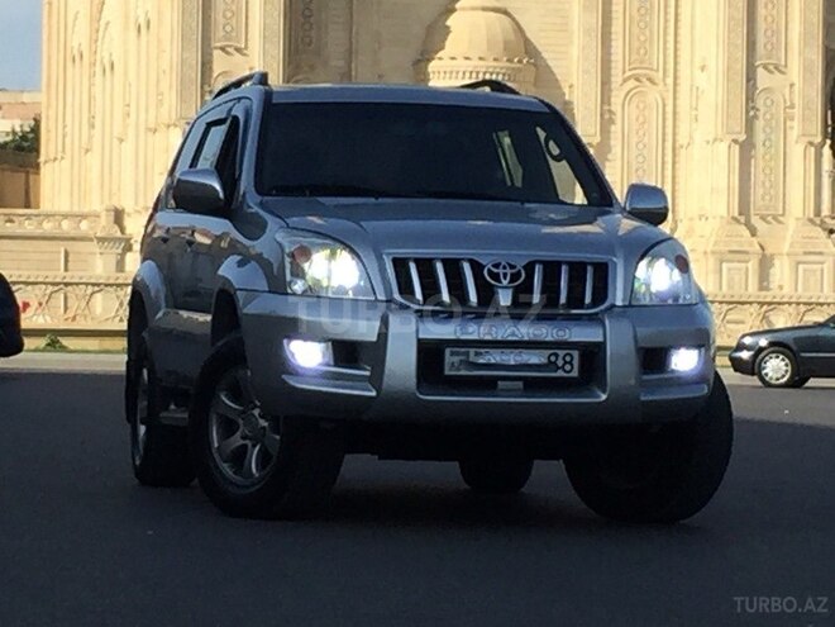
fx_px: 3498
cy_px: 314
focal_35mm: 145
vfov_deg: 10.2
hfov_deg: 13.6
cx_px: 418
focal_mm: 4.15
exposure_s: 1/1799
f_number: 2.2
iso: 32
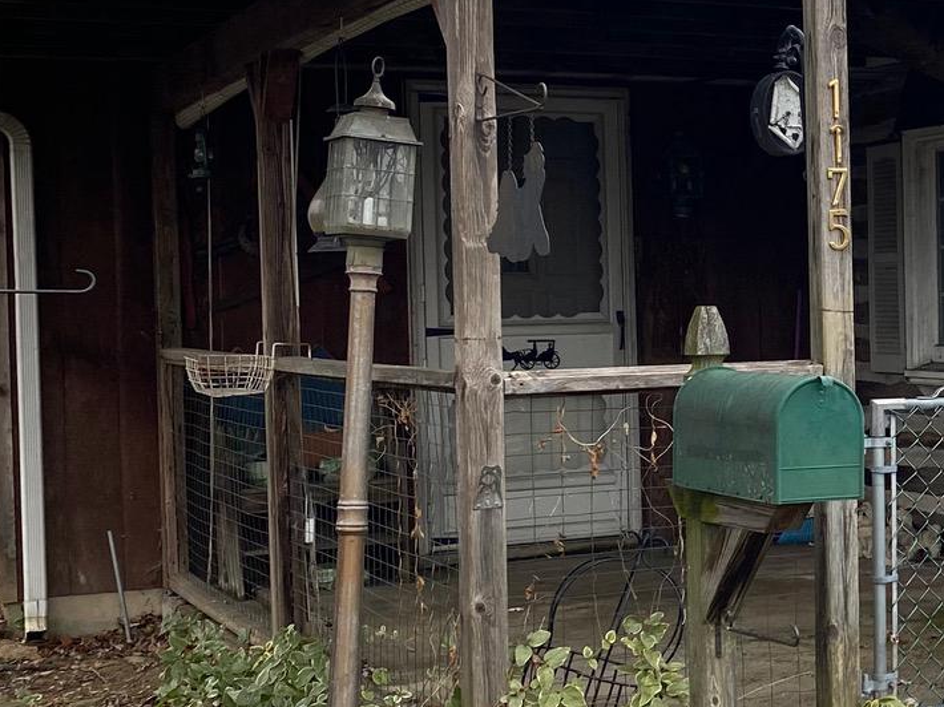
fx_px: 2045
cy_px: 348
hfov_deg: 24.1
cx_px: 1077
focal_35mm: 75
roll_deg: +0.8
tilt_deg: -2.3
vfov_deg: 19.6
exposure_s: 1/121
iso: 50
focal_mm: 4.25
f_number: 1.8
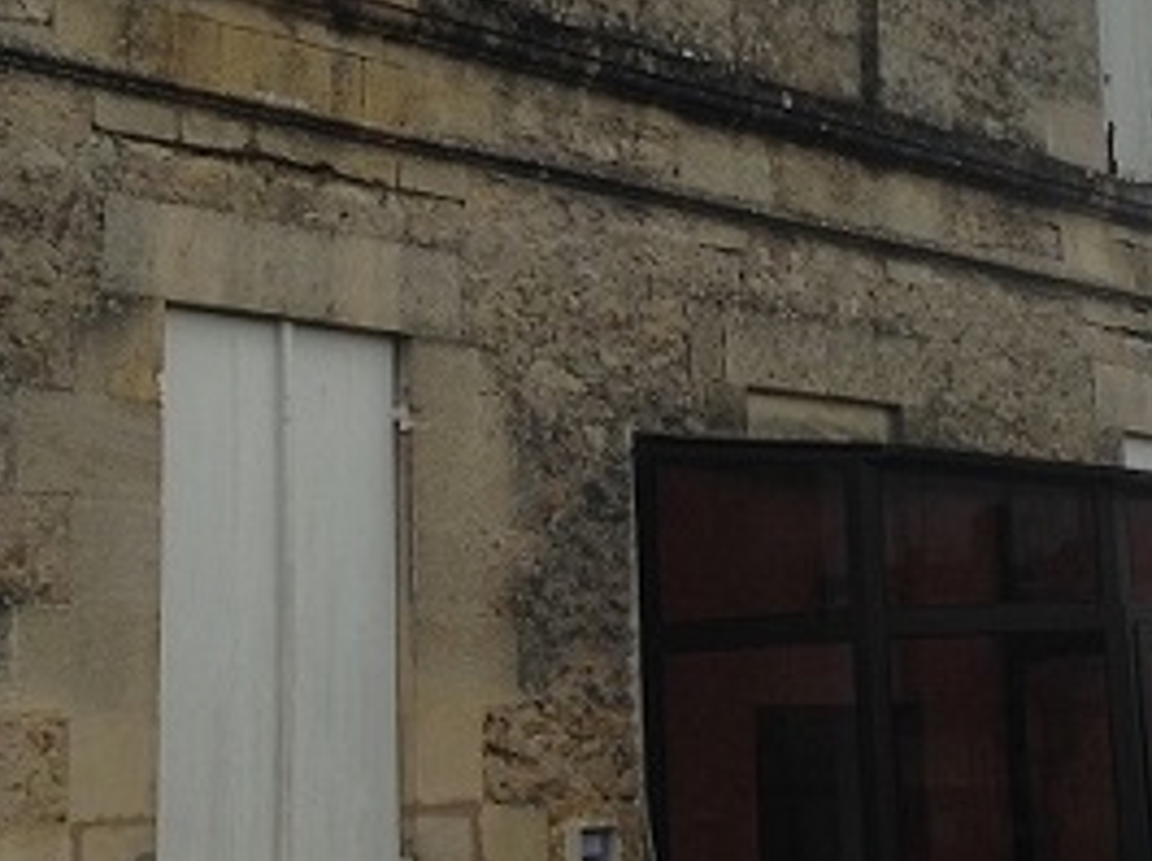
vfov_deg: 18.0
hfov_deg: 24.1
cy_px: 202
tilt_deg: +14.2
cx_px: 722
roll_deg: +2.4
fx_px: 2692
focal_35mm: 81
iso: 50
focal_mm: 4.12
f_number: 2.4
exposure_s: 1/319
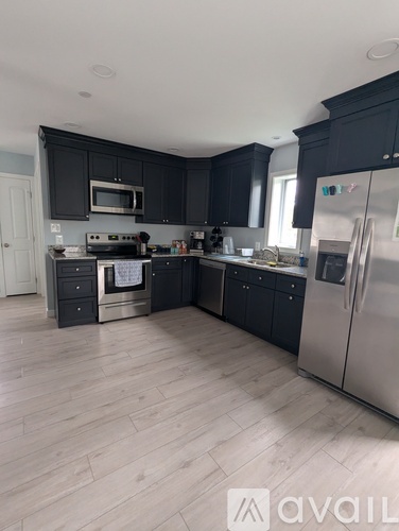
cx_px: 200
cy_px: 266
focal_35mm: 16
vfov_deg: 94.4
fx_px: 245
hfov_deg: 78.2
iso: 153
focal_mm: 2.35
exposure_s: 1/47.5
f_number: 2.2
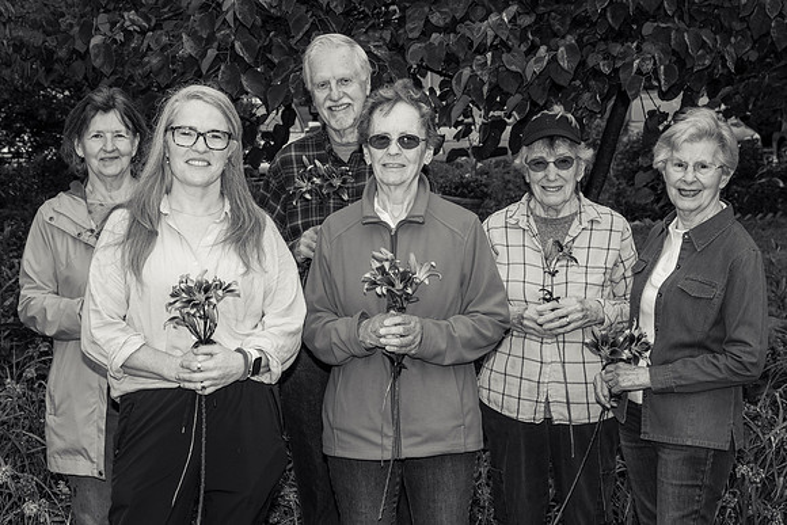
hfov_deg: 31.7
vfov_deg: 21.5
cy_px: 286
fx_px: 1384
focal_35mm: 63
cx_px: 319
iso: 250
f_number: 8
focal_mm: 47
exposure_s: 1/250
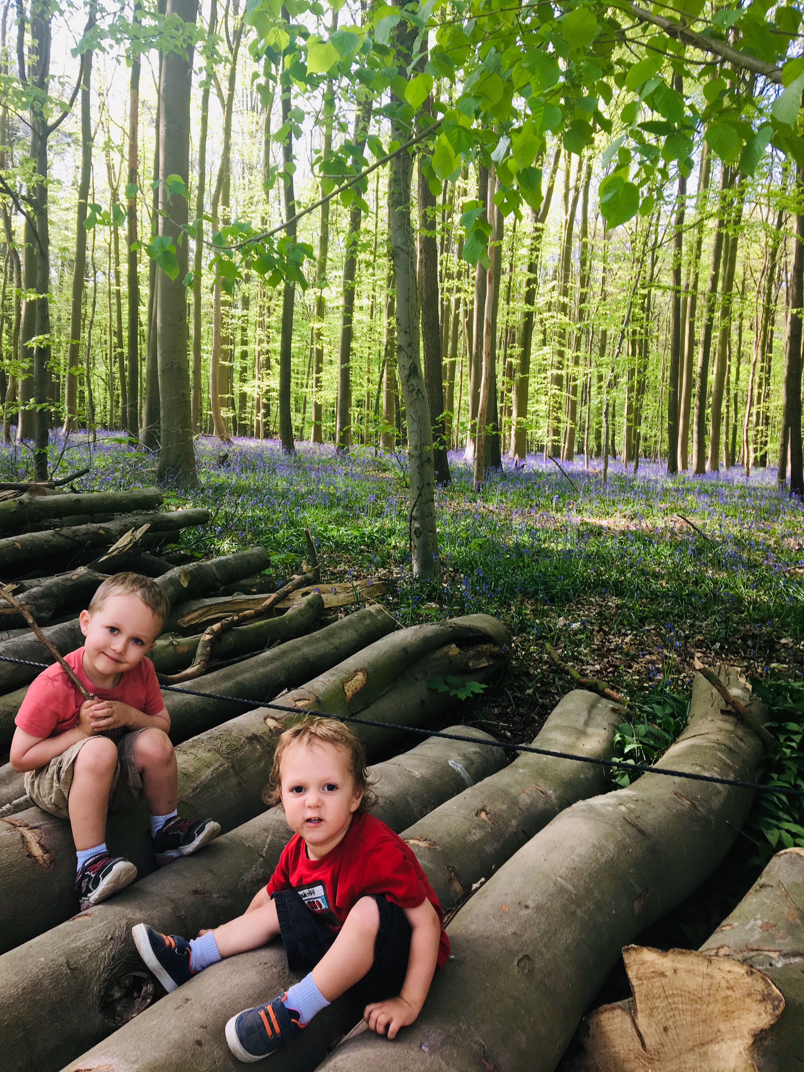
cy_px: 536
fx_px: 898
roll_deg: -1.6
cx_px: 402
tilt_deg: -4.4
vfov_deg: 61.7
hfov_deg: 48.2
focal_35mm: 29
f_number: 2.2
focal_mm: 4.15
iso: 25
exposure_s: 1/106
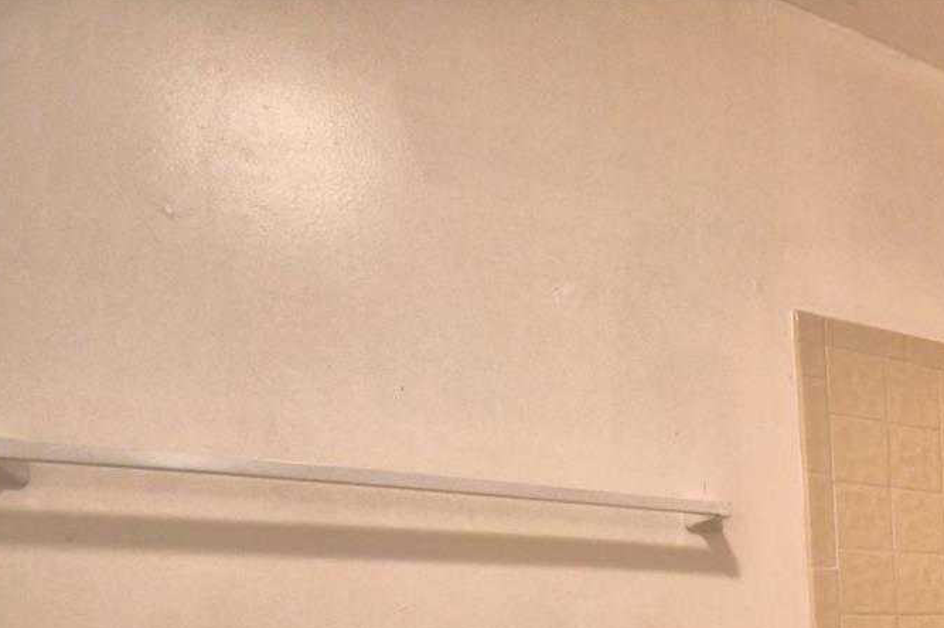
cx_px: 1095
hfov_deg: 40.1
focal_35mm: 36
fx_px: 943
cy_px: 745
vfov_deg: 31.2
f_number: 4.5
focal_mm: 10
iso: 720
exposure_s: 1/30
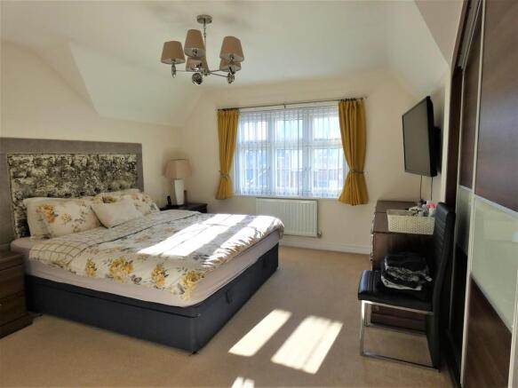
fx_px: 299
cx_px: 259
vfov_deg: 66.0
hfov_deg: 81.8
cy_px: 194
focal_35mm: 20
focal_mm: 3.6
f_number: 2.8
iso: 80
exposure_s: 1/250
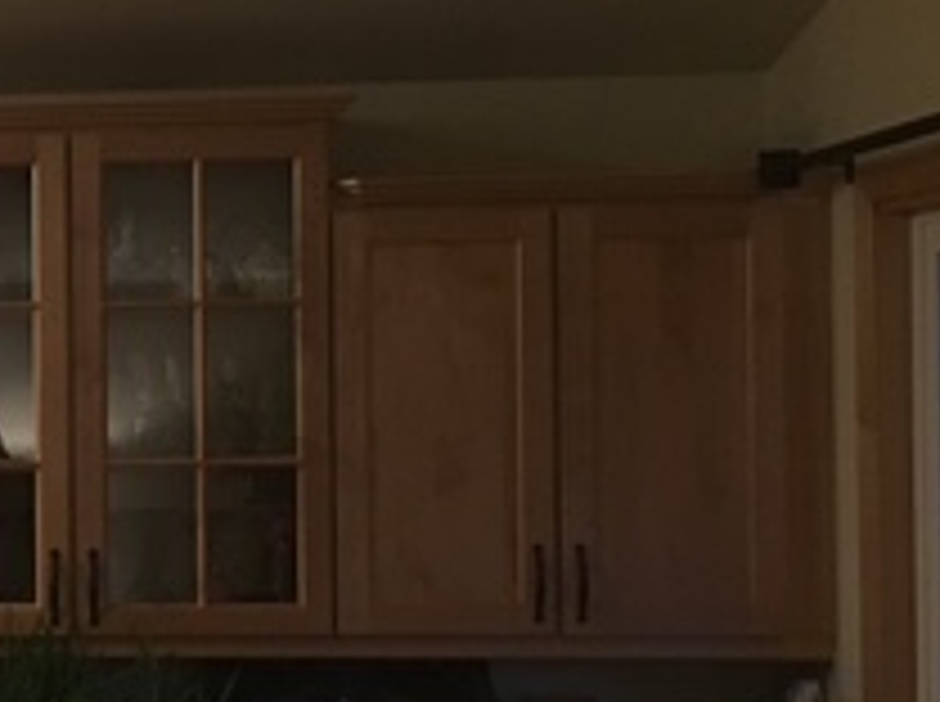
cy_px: 436
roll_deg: +0.2
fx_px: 2413
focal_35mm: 89
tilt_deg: -0.8
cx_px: -297
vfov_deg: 16.5
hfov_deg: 20.1
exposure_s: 1/30
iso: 200
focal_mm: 4.15
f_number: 2.2
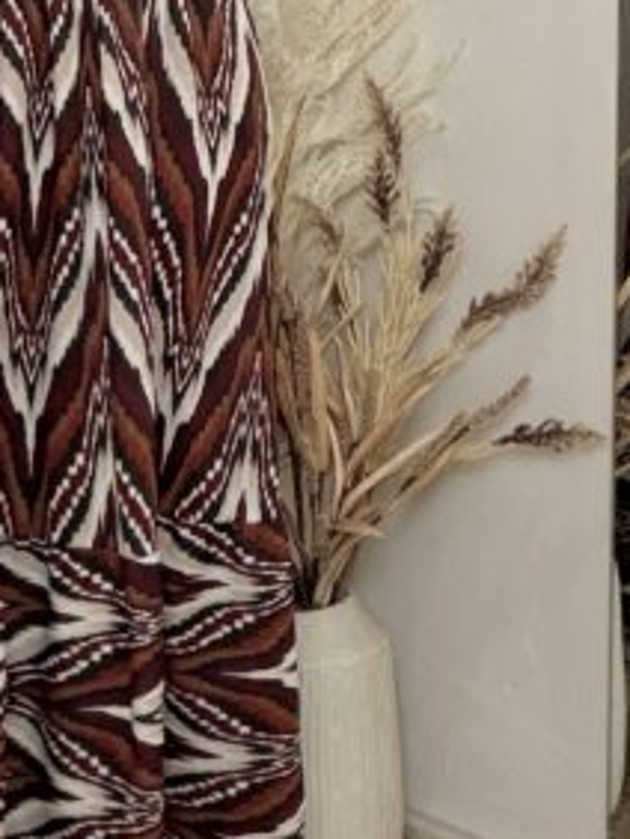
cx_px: 9
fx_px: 2060
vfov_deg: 22.4
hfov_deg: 17.0
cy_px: 62
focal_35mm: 85
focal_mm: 2.71
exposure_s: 1/50
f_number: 1.9
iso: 100
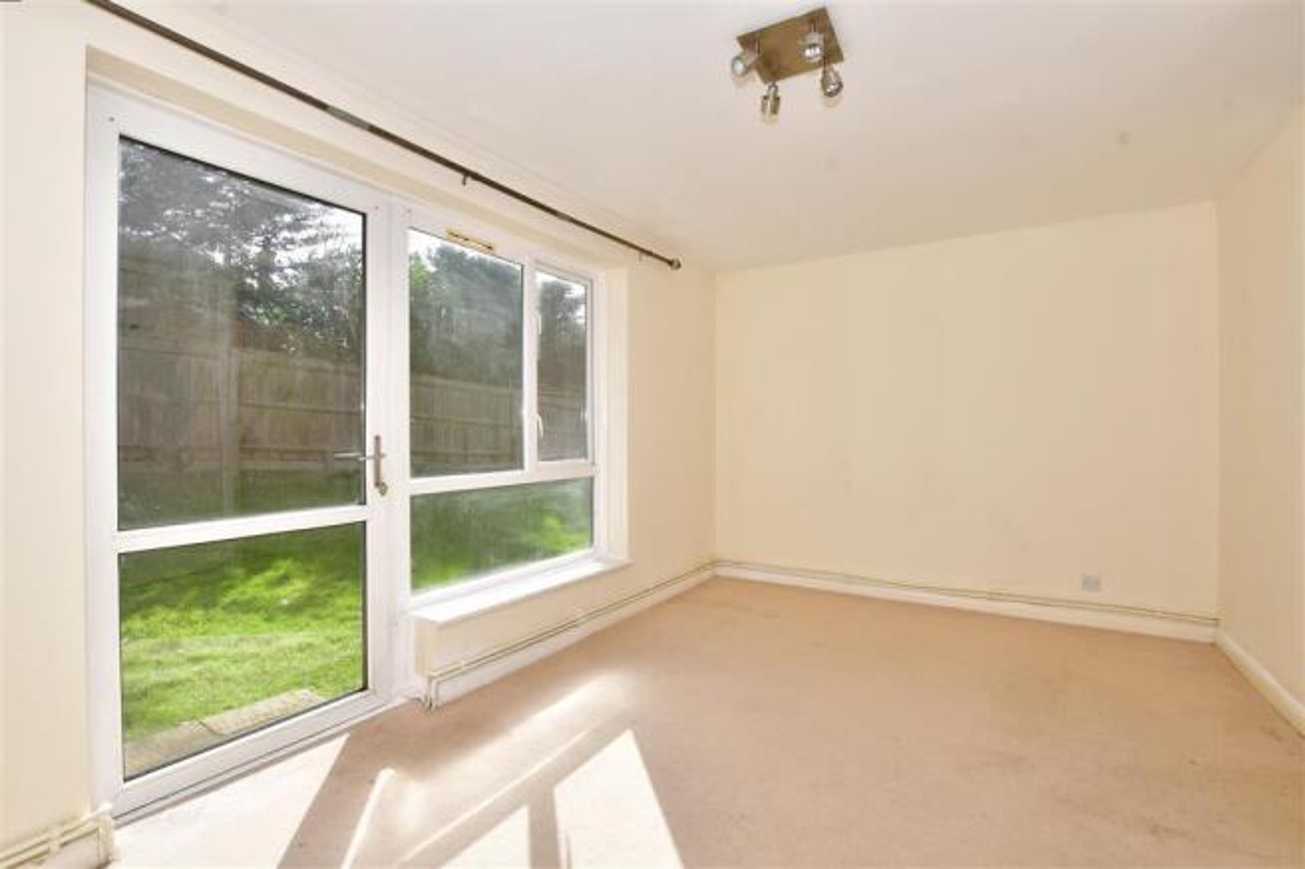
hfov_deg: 100.4
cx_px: 652
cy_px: 434
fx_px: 544
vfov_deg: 77.3
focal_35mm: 15
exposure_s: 1/125
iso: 200
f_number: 8
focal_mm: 10
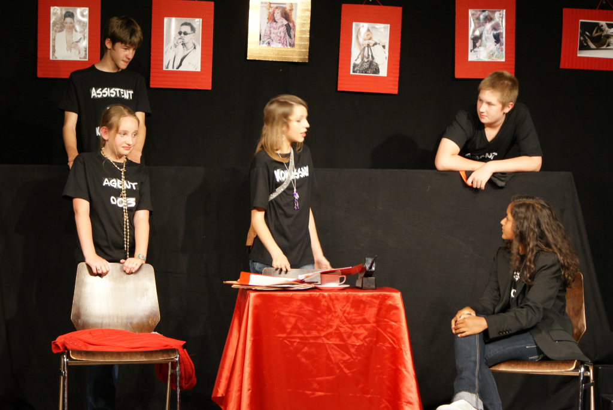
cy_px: 205
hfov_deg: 24.6
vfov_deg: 16.6
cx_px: 306
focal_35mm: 82
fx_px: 1406
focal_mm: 55
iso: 400
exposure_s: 1/15
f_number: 5.6
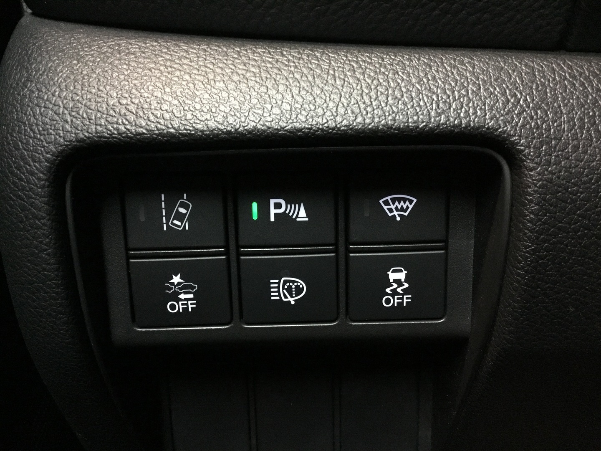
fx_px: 538
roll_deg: +2.1
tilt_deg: -13.7
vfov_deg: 45.4
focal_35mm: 31
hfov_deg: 58.4
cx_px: 300
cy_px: 226
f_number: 2.4
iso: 500
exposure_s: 1/17
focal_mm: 3.3
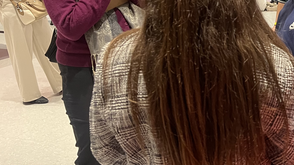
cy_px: 66
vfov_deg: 20.0
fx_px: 468
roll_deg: -1.6
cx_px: 310
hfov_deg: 31.6
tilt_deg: -14.2
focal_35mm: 60
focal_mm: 5.1
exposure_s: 1/60
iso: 250
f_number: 1.6
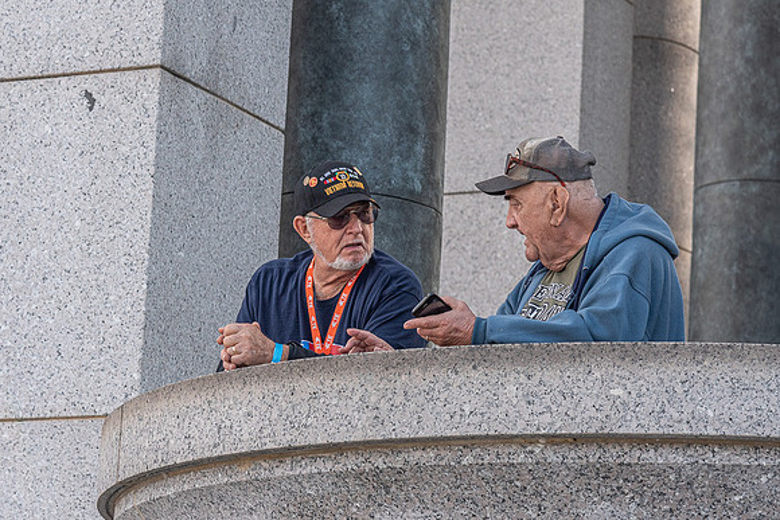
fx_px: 3085
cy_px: 267
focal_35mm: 142
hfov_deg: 14.4
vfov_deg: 9.6
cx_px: 376
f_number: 6.3
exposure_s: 1/640
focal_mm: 100
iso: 500
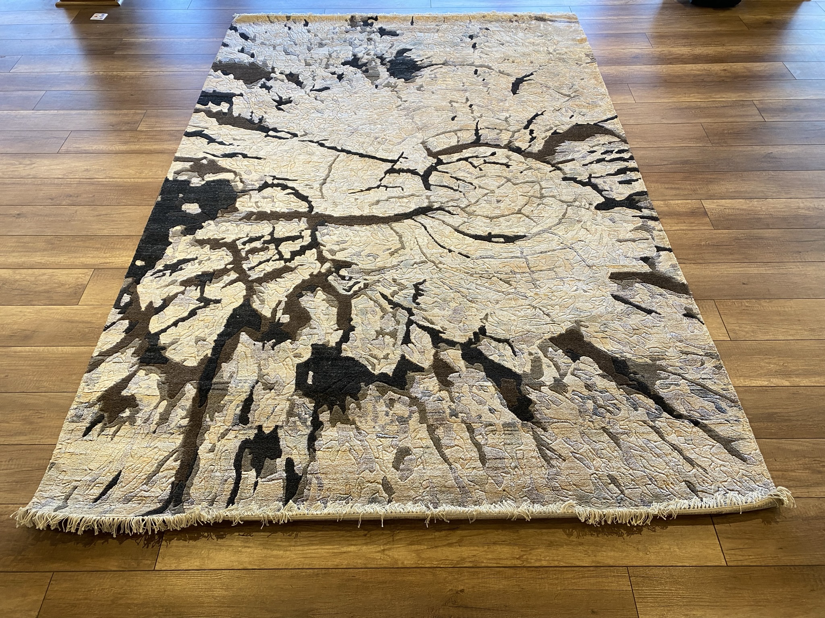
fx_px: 620
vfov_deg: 53.1
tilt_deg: -48.7
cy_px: 309
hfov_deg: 67.3
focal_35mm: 26
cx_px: 412
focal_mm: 4.25
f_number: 1.8
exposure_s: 1/60
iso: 80
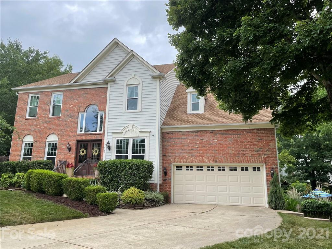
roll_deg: +0.6
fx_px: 249
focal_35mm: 26
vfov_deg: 53.1
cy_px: 124
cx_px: 166
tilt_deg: +13.8
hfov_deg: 67.3
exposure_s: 1/924
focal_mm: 4.2
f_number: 1.6
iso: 32
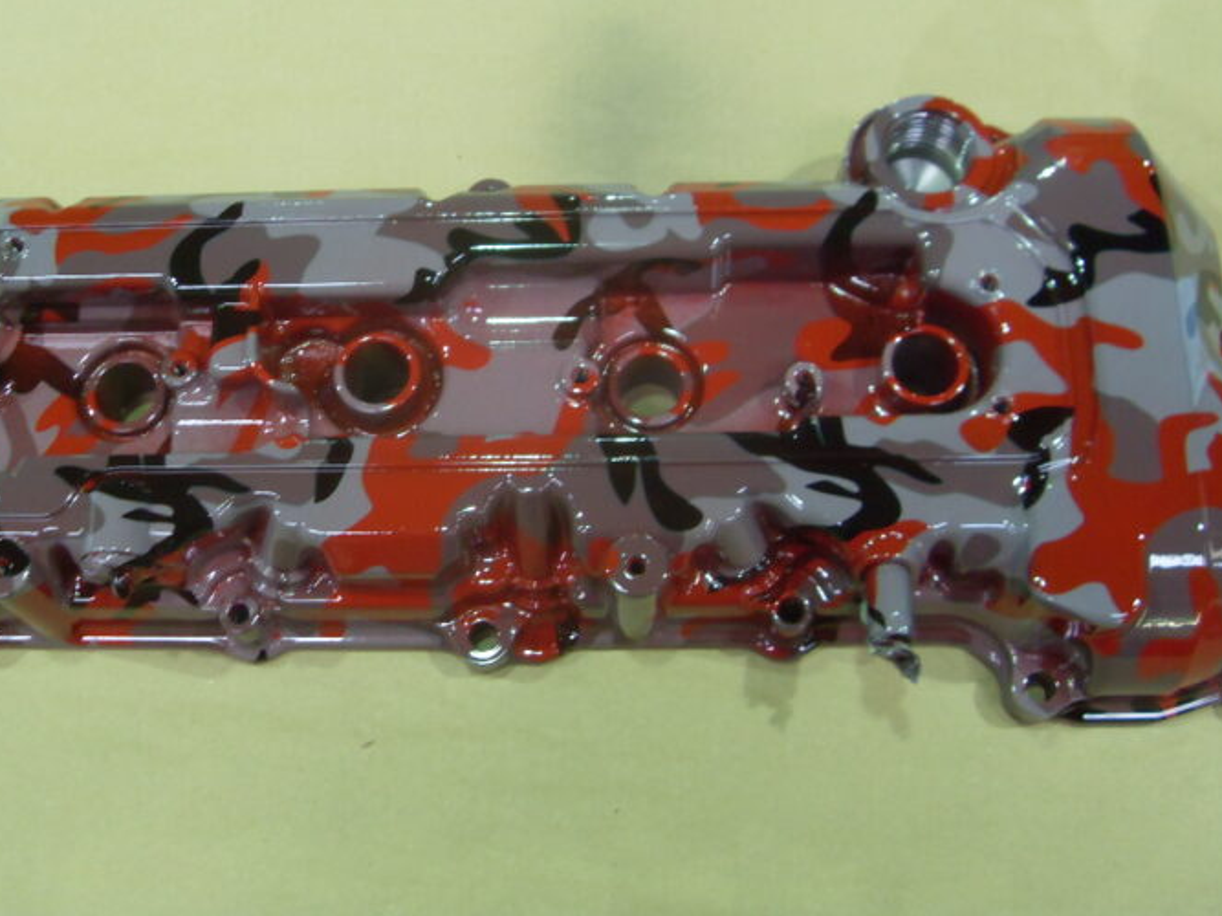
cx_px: 573
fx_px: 1482
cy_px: 368
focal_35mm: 42
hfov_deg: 44.8
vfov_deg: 34.2
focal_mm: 6.3
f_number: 2.8
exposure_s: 1/20
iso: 200
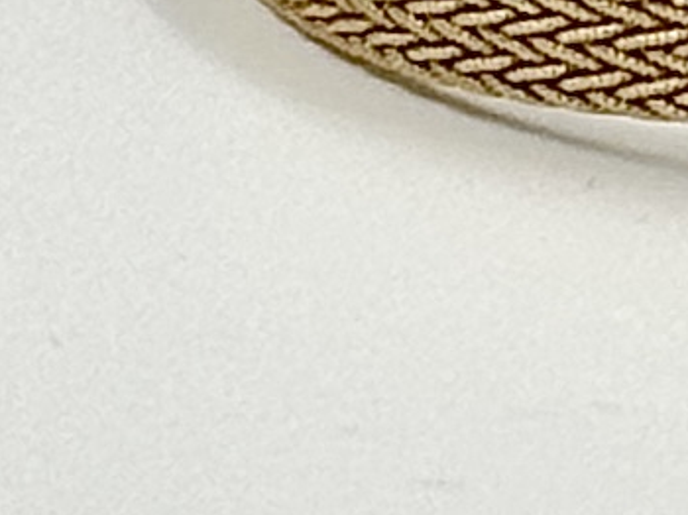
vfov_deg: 5.9
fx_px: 4787
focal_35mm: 241
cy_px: -746
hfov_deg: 8.0
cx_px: 1185
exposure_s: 1/572
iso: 64
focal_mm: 6.76
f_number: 1.78
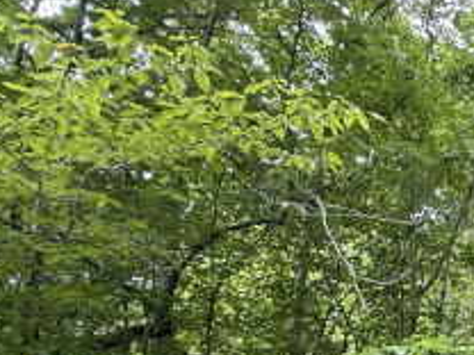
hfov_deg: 28.2
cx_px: 708
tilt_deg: +13.9
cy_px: 503
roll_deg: +8.3
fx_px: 616
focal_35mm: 45
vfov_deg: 25.7
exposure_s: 1/99
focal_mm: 2.22
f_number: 2.2
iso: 64
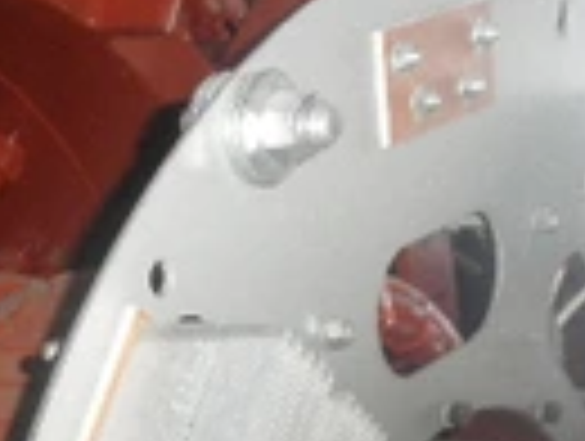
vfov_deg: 15.8
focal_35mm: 86
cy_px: 662
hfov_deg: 21.9
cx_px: -4
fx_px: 1456
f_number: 3
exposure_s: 1/30
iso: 200
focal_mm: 5
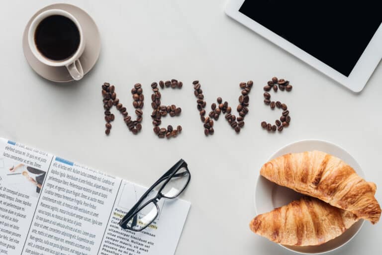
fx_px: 531
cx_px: 191
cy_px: 128
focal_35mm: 50
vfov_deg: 27.0
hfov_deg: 39.6
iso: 64
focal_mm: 50
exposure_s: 1/160
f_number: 4.5
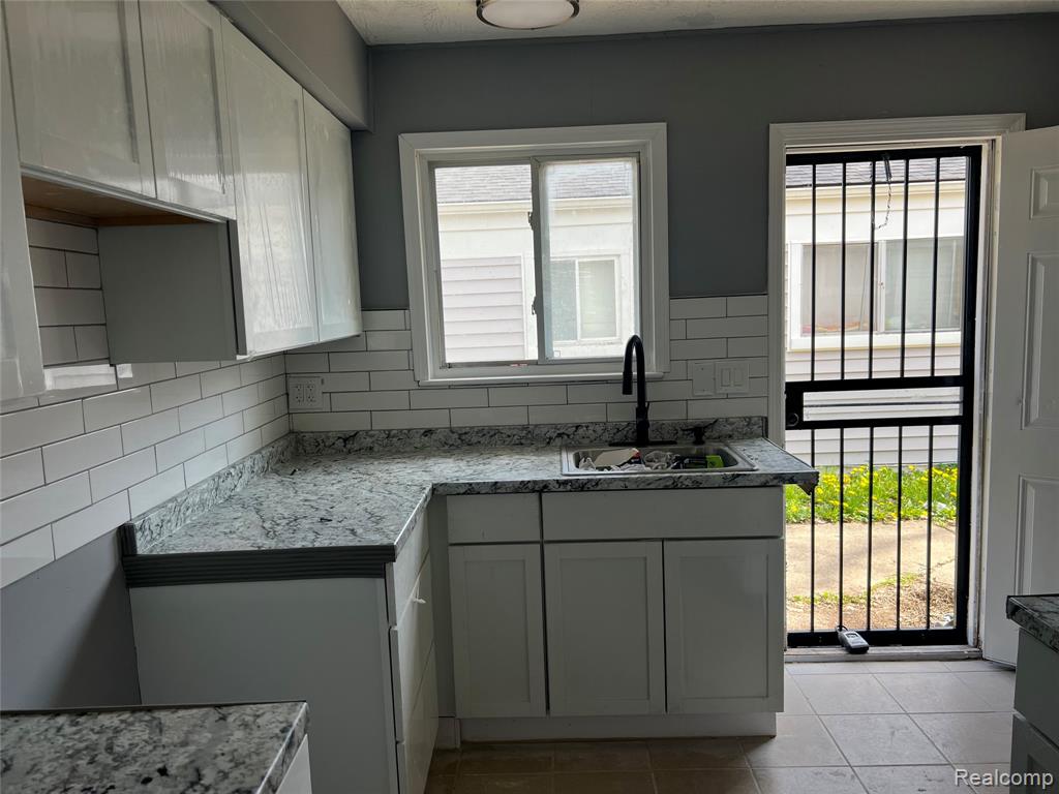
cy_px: 397
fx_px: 795
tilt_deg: -6.7
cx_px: 530
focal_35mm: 26
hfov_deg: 67.3
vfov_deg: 53.1
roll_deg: +2.8
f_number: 1.5
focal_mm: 5.7
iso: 50
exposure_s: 1/418
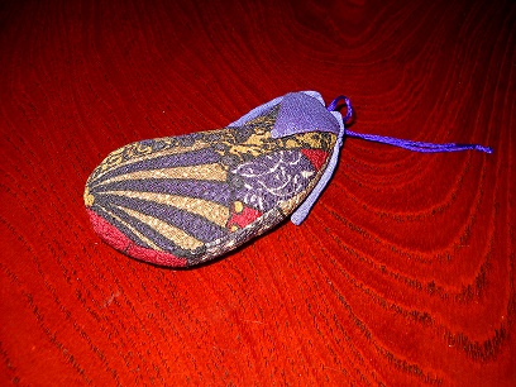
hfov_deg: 45.8
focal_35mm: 41
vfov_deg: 35.1
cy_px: 194
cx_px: 258
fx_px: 611
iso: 64
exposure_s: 1/30
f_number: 5.5
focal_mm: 6.72
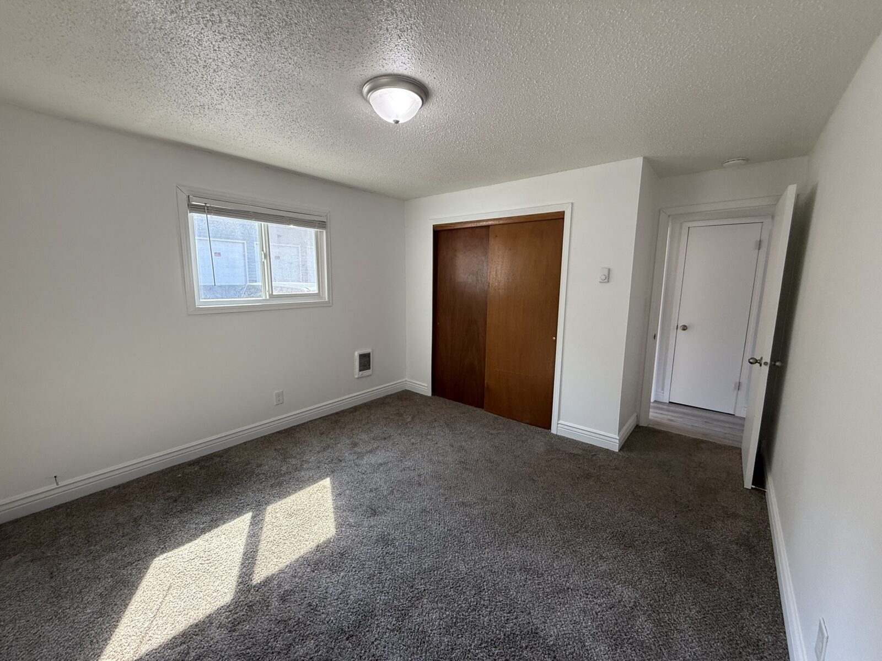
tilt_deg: -8.4
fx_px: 357
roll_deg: -0.5
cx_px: 441
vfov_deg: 85.7
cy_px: 330
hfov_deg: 102.1
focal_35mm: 14
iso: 160
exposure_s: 1/120
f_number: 2.2
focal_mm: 2.22
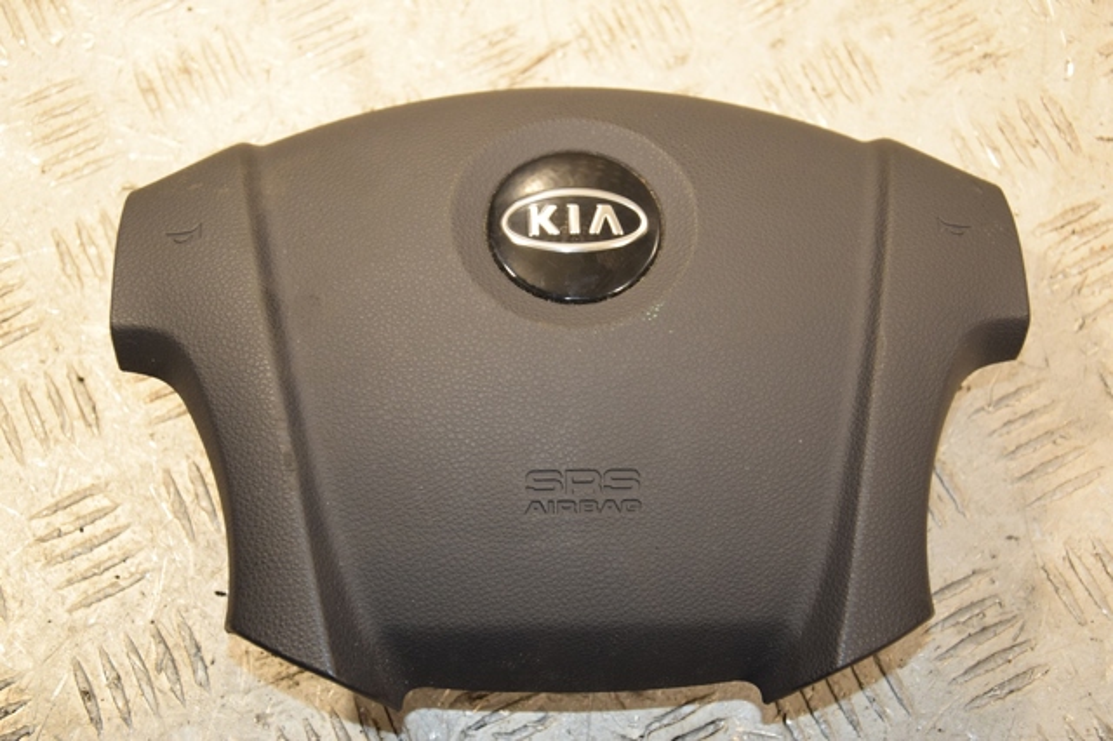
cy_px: 370
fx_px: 1947
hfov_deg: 31.9
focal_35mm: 63
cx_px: 556
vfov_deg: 21.5
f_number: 4.8
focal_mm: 42
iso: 800
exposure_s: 1/200
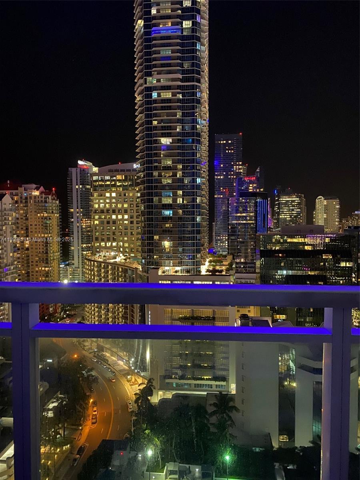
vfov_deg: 67.3
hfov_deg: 53.1
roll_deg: +0.0
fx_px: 361
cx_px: 180
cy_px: 240
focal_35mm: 26
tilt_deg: -2.9
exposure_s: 1/8
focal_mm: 4.25
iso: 800
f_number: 1.8
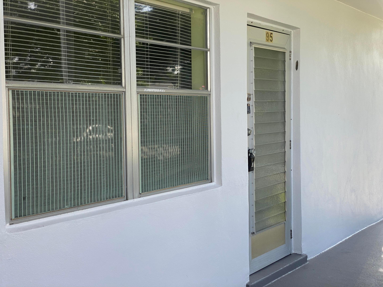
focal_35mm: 52
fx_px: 575
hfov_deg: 36.8
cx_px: 192
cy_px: 144
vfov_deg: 28.0
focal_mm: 6
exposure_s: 1/304
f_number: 2
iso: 20
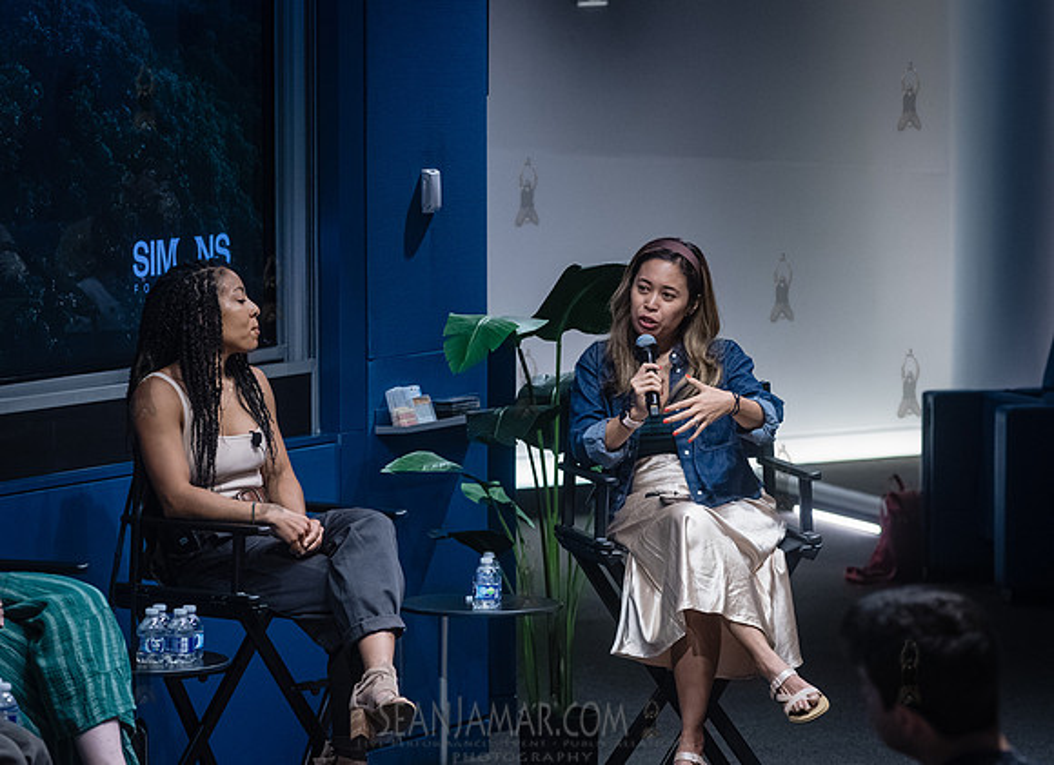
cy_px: 348
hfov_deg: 12.2
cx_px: 625
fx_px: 4934
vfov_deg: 8.9
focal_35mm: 164
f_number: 4
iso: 4000
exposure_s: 1/200
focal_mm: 135
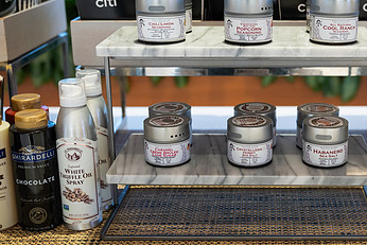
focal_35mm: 63
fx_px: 642
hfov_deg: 31.3
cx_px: 273
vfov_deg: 21.6
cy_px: 114
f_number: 3.2
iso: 1600
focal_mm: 36
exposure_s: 1/200
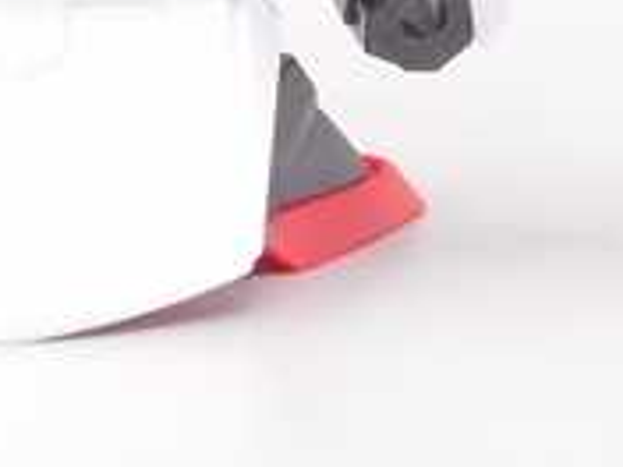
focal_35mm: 296
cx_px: 64
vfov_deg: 4.9
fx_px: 5327
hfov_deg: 6.7
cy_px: -584
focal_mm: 14.05
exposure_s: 1/4
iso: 100
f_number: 8
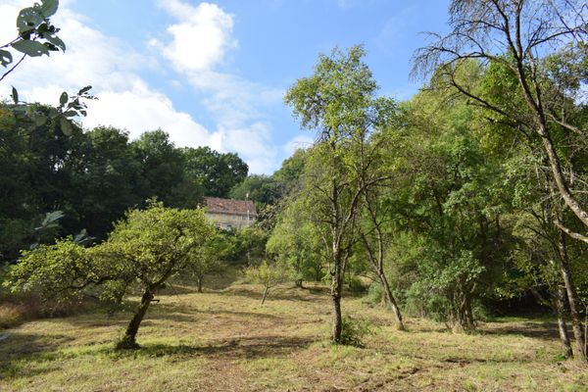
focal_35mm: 27
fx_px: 441
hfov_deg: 67.4
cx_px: 294
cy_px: 196
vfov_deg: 47.9
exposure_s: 1/200
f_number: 9
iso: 100
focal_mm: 18
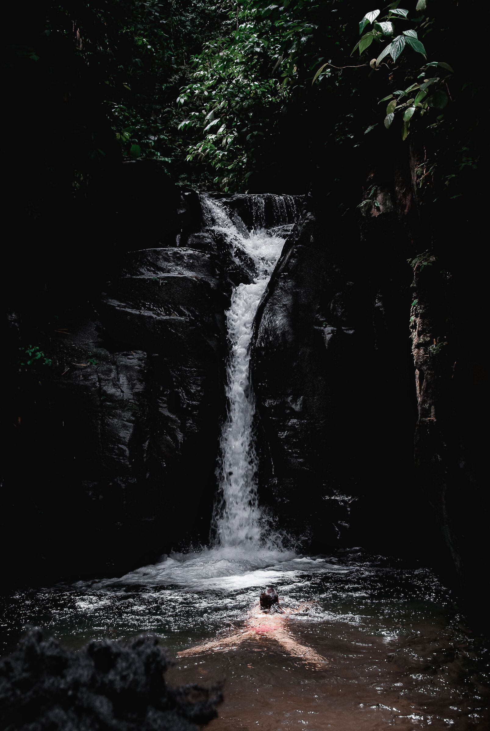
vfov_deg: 41.1
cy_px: 366
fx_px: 977
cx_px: 245
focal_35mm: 48
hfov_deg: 28.2
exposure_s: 1/250
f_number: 8
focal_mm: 32
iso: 640
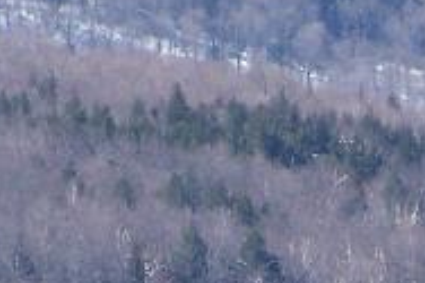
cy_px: 734
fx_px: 17256
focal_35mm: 1463
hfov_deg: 1.4
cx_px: 554
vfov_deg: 0.9
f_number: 3.6
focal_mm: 42.8
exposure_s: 1/640
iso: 80
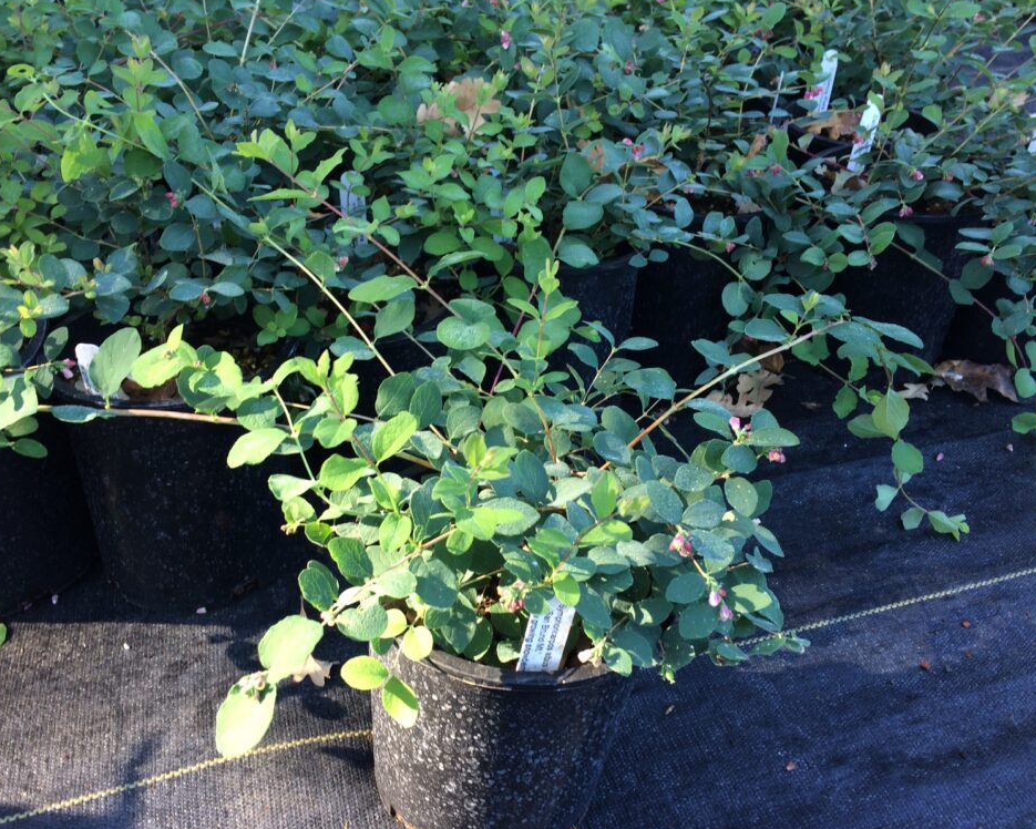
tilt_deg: -35.8
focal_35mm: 31
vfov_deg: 47.1
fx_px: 951
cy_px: 416
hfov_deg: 57.1
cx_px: 482
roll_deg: +1.8
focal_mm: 4.15
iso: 32
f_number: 2.2
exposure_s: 1/60
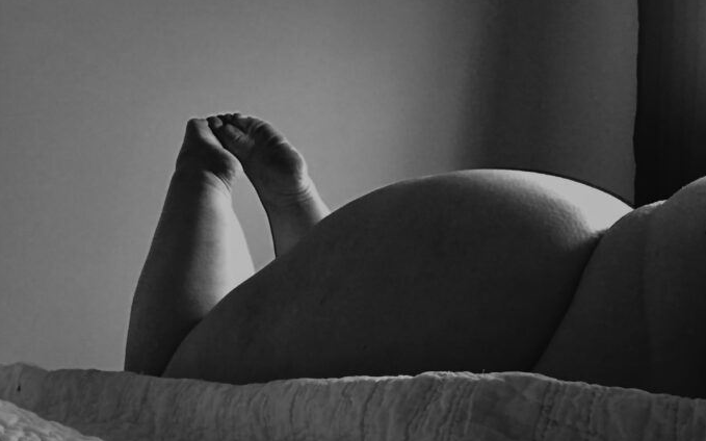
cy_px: 202
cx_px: 354
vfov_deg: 36.2
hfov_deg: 55.3
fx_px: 673
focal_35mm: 35
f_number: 2.2
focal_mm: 2.87
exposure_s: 1/30
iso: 200
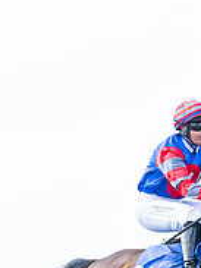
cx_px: 243
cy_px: 262
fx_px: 2178
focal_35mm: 281
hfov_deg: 5.3
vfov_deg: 7.0
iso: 1000
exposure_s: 1/3200
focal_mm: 79
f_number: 4
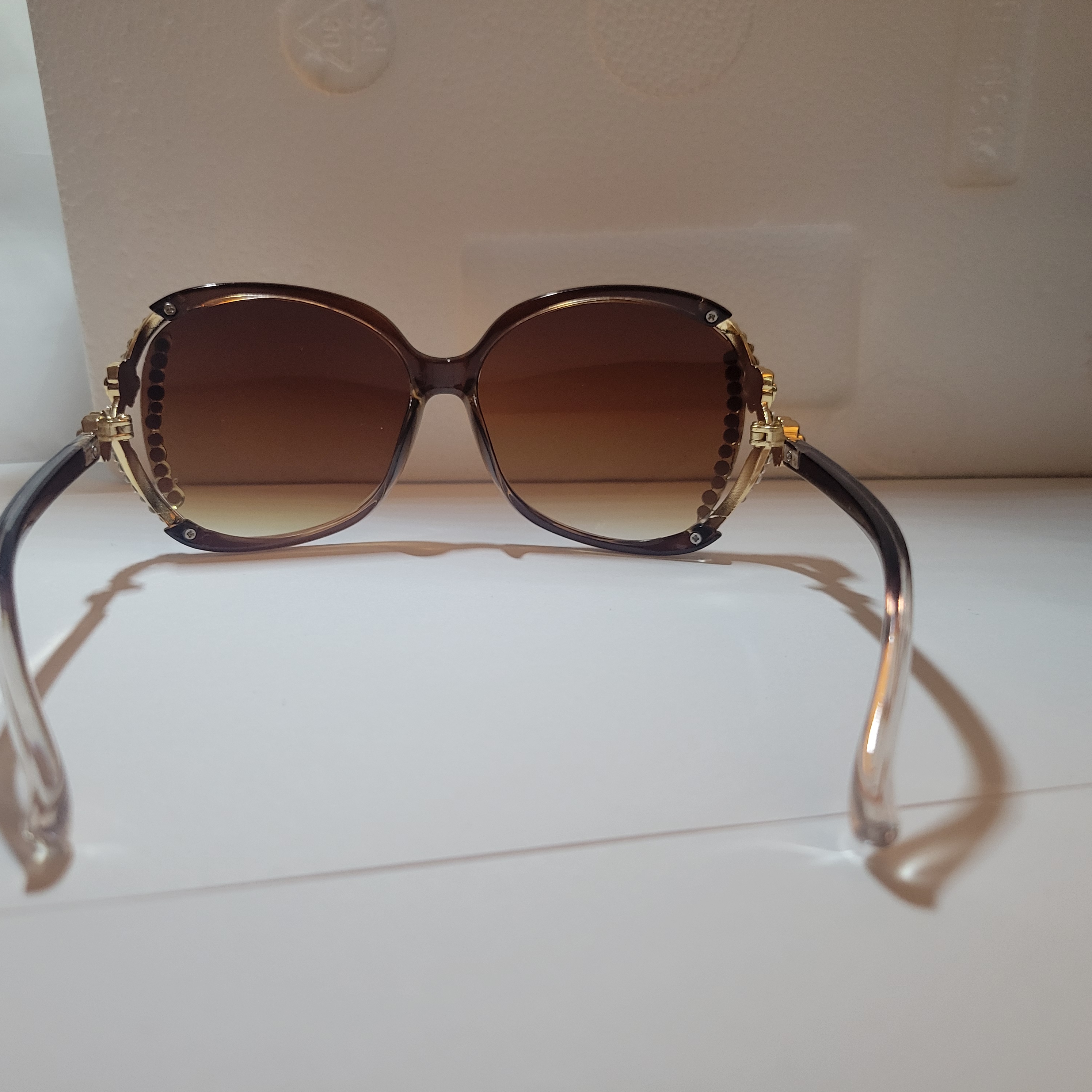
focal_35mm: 31
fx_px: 1106
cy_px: 545
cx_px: 490
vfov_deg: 52.5
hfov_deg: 52.4
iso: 250
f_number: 1.8
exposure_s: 1/40
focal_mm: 5.4
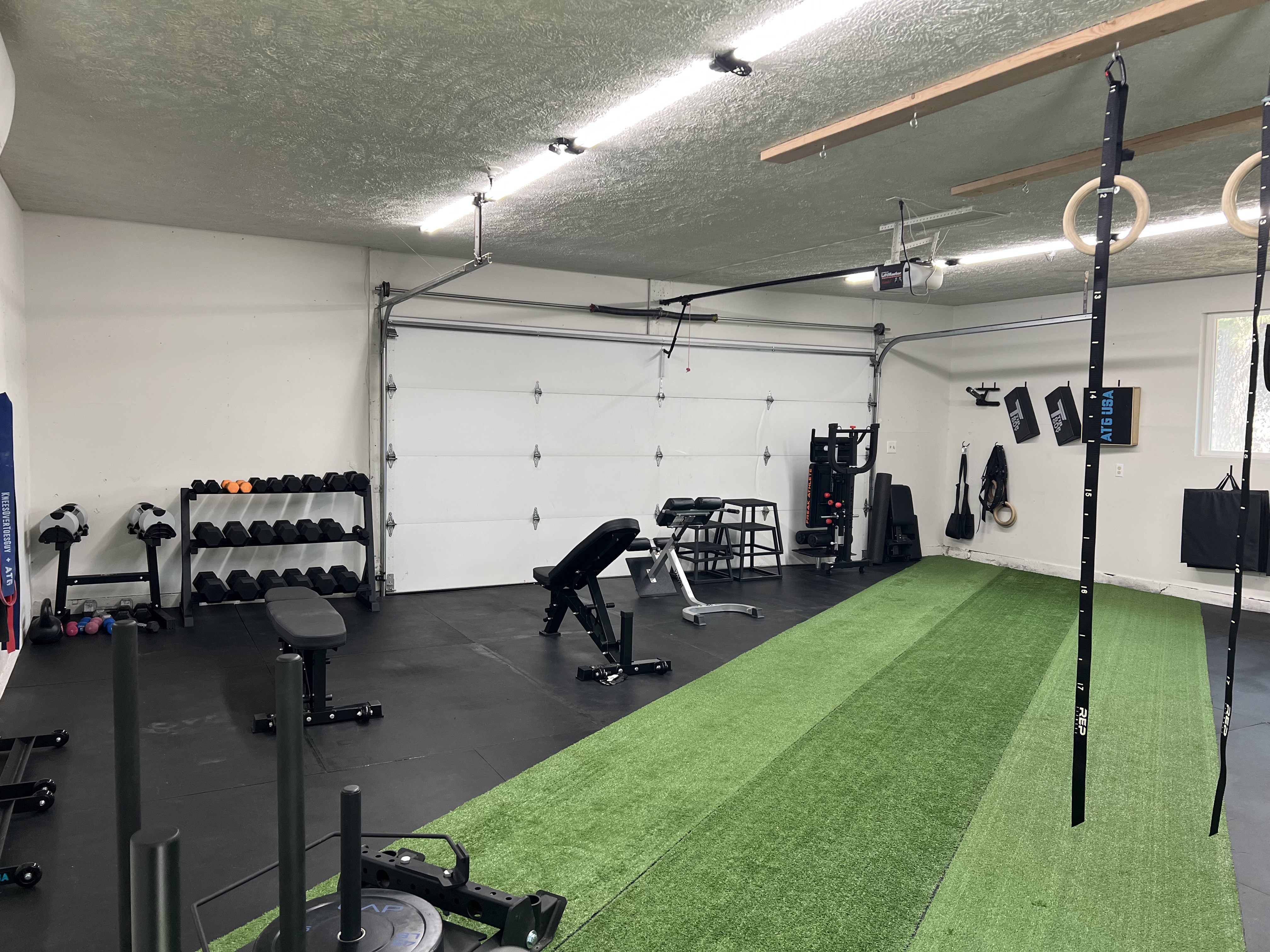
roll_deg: -0.9
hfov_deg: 67.3
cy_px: 476
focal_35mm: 26
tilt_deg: -3.7
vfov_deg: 53.1
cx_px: 635
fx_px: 954
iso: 125
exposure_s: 1/120
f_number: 1.5
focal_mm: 5.7
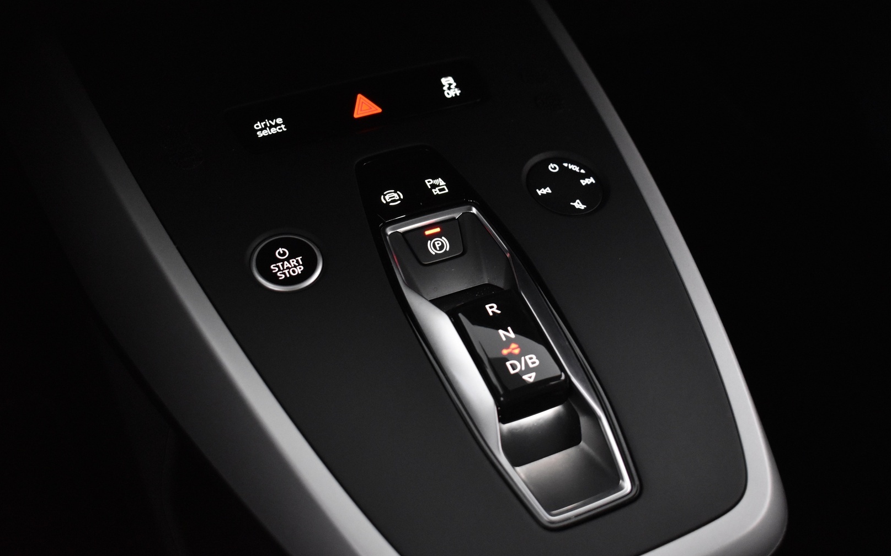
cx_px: 446
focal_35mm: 46
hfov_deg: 43.5
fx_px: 1117
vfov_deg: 28.0
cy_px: 264
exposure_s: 1/30
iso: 3200
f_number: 4.2
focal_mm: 30
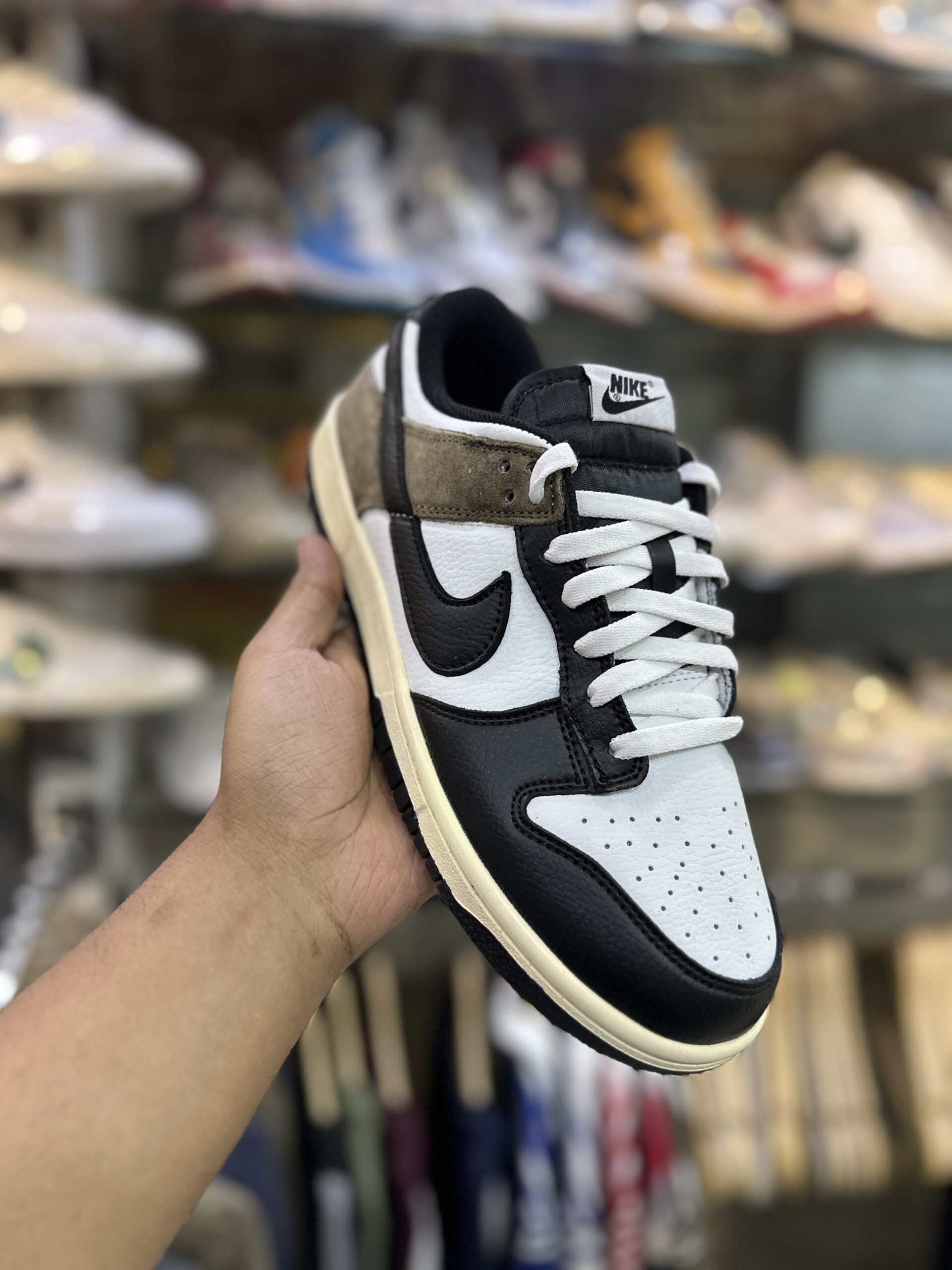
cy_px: 635
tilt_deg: -12.5
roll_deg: +0.7
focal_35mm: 24
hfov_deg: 56.8
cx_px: 476
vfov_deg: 71.6
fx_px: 880
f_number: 1.78
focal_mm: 6.86
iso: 200
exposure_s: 1/100
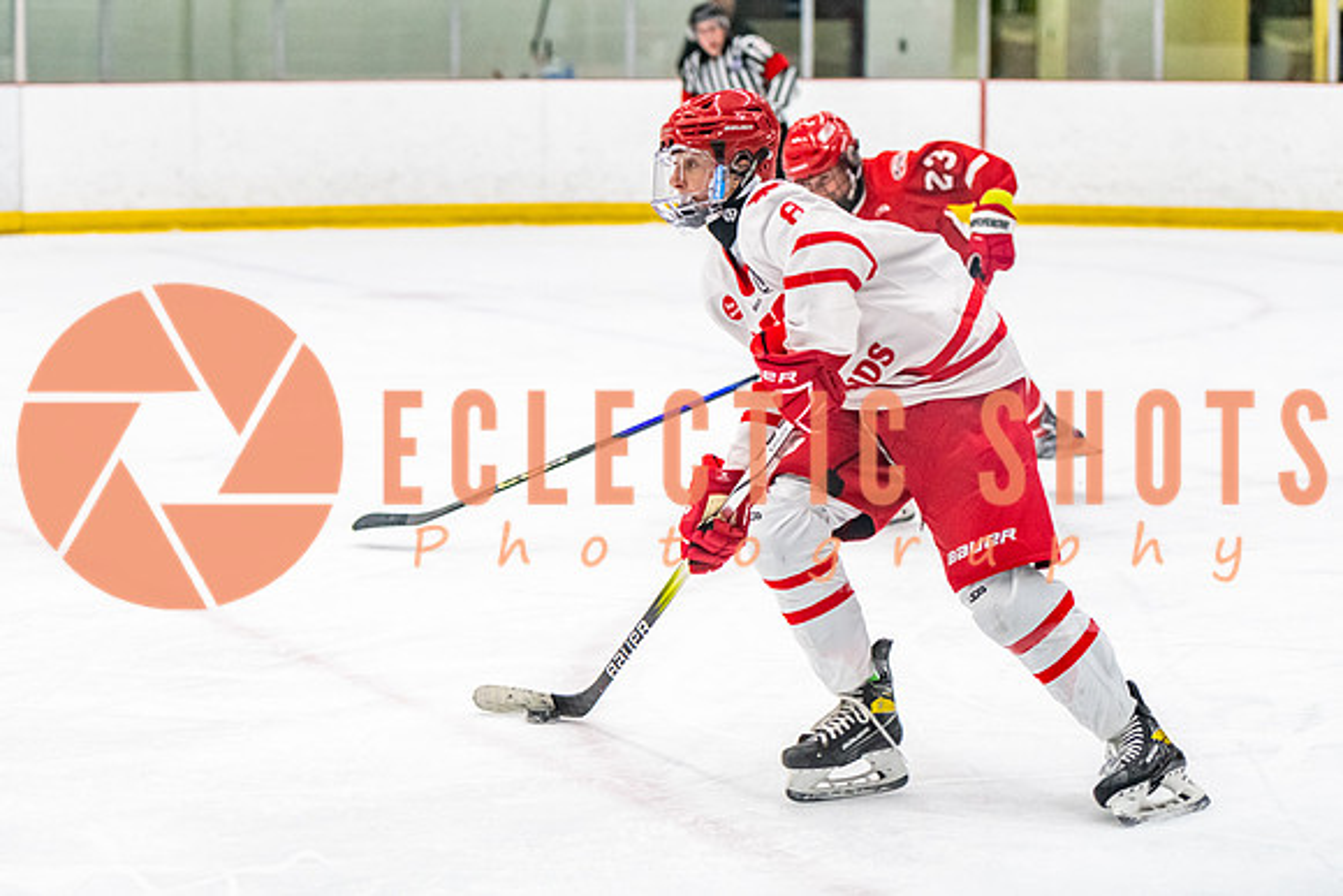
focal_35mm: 113
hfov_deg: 18.1
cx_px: 672
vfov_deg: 12.2
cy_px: 379
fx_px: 4207
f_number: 2.8
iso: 4000
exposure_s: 1/800
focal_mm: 90
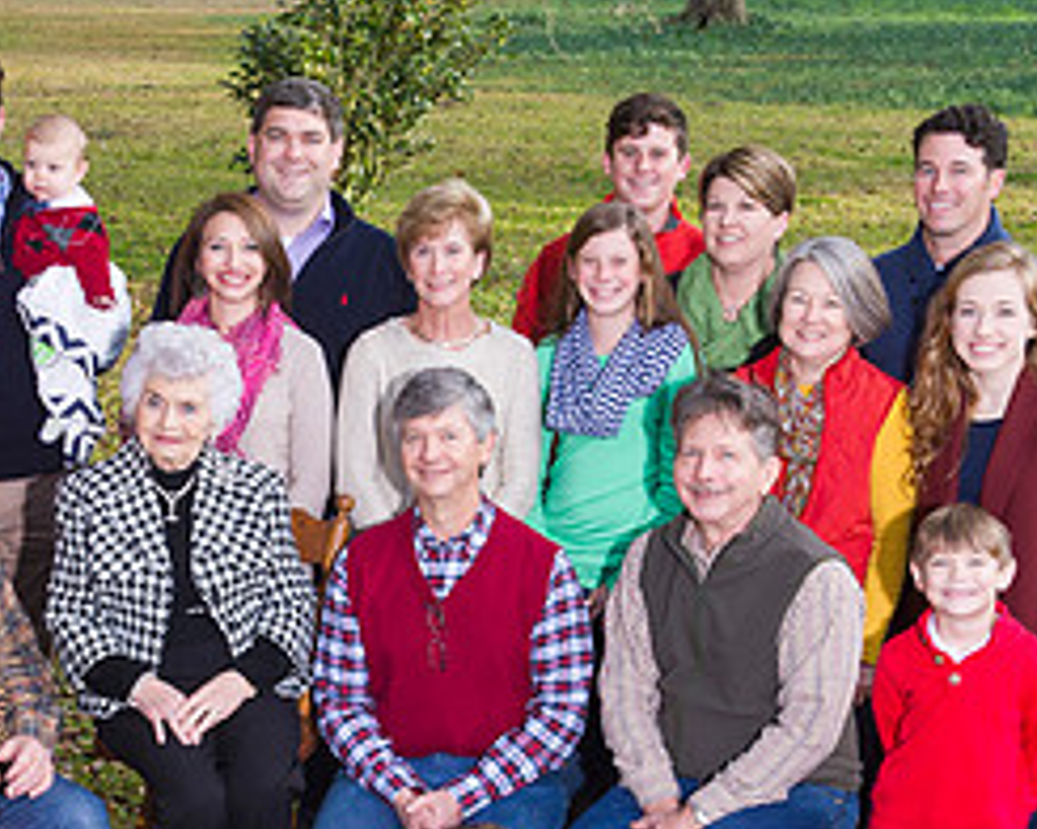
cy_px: 681
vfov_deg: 17.1
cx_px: 347
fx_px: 2732
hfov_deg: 21.4
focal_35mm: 89
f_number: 8
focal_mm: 40
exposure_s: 1/200
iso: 800
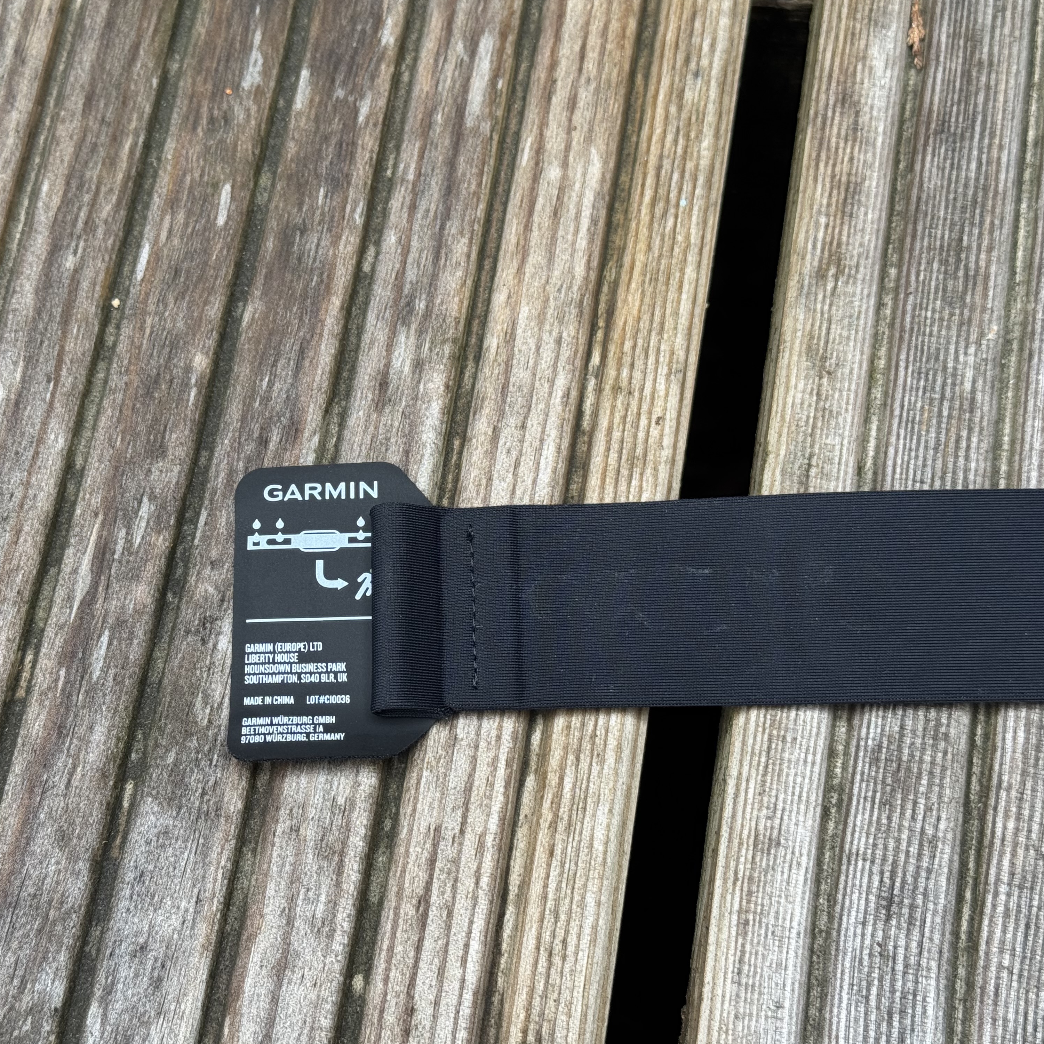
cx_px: 418
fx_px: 1945
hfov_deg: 30.0
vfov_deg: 30.0
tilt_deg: -69.0
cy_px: 521
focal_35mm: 57
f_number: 1.78
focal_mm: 6.76
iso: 64
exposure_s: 1/308
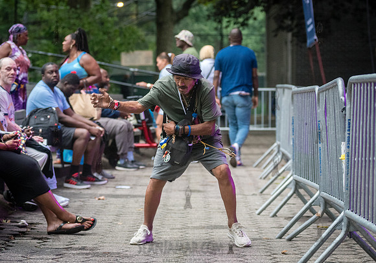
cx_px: 190
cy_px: 111
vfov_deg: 10.9
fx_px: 1375
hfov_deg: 15.6
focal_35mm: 130
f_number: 4
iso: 3200
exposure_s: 1/320
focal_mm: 100
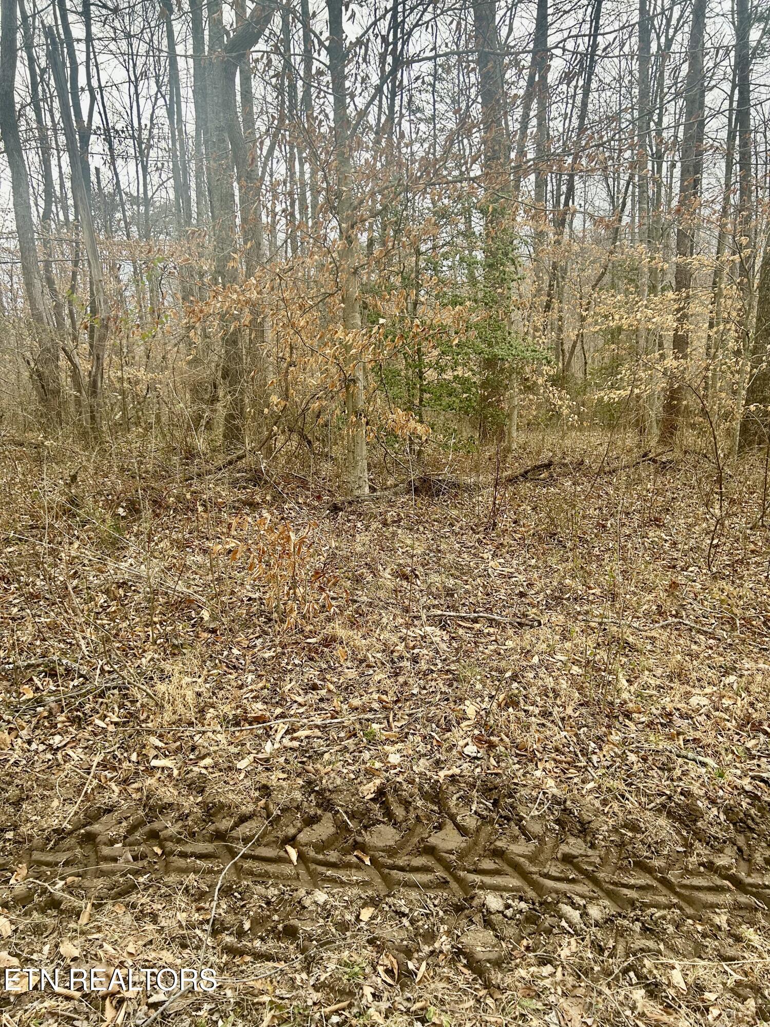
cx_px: 385
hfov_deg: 53.1
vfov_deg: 67.3
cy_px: 514
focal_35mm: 26
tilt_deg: -13.5
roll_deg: +1.5
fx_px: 771
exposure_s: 1/147
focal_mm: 5.7
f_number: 1.5
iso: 64
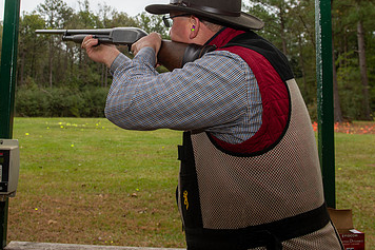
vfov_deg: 29.8
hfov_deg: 44.4
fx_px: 458
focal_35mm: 44
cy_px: 50
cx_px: 163
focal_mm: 27
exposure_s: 1/250
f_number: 6.3
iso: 320
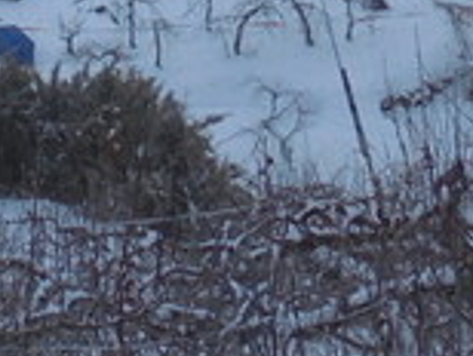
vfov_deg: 6.2
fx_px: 3093
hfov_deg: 8.6
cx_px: -108
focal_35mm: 226
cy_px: -605
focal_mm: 6.1
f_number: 4
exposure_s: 1/640
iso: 100
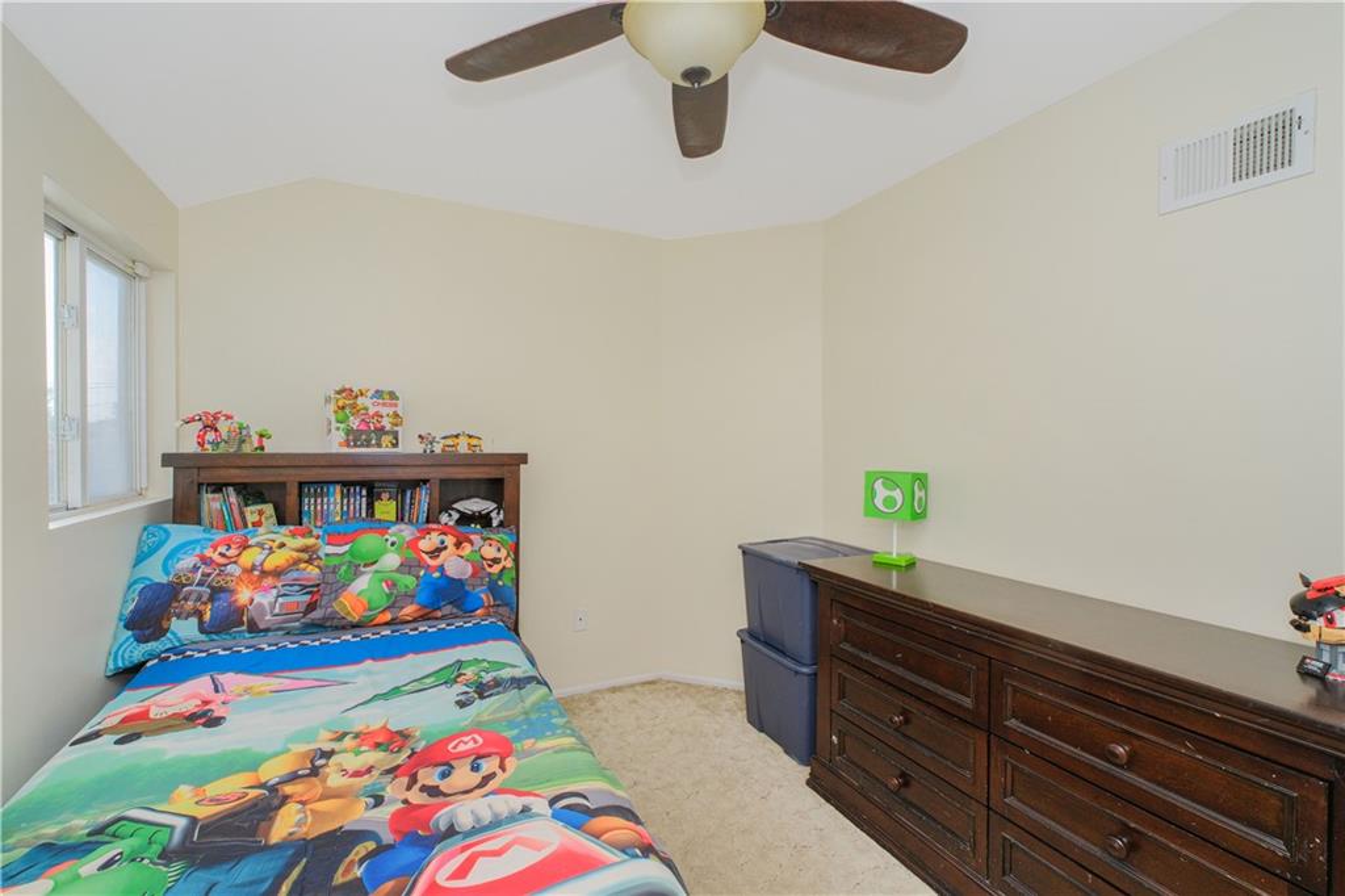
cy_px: 448
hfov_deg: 100.4
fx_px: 560
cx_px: 672
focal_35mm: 15
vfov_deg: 77.3
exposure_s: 1/60
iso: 500
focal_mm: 10
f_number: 8
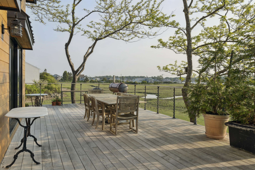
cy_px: 85
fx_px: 191
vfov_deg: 47.9
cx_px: 128
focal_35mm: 27
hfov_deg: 67.4
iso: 400
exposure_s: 1/250
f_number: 8
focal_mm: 27
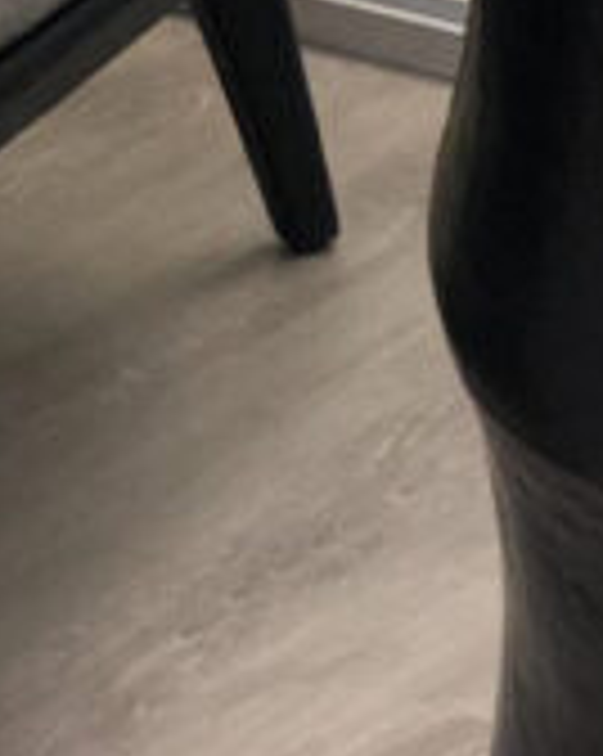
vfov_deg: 5.8
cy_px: -585
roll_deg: +0.9
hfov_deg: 4.7
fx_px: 7308
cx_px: 1161
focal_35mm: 327
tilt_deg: -18.8
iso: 100
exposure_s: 1/30
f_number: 2.4
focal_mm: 6
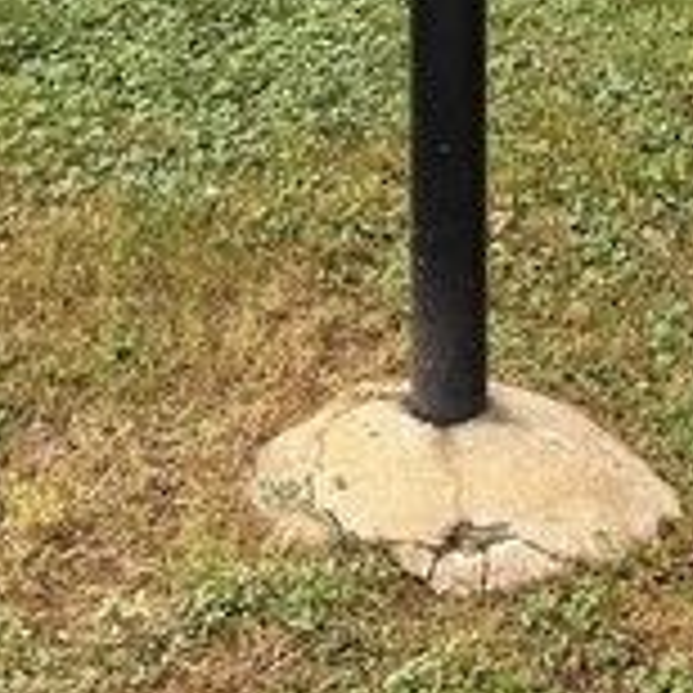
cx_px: 616
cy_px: -572
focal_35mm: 110
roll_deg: +0.7
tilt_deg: -3.2
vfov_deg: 14.0
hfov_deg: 15.7
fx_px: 2491
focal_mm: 6.76
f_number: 1.78
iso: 64
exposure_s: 1/262
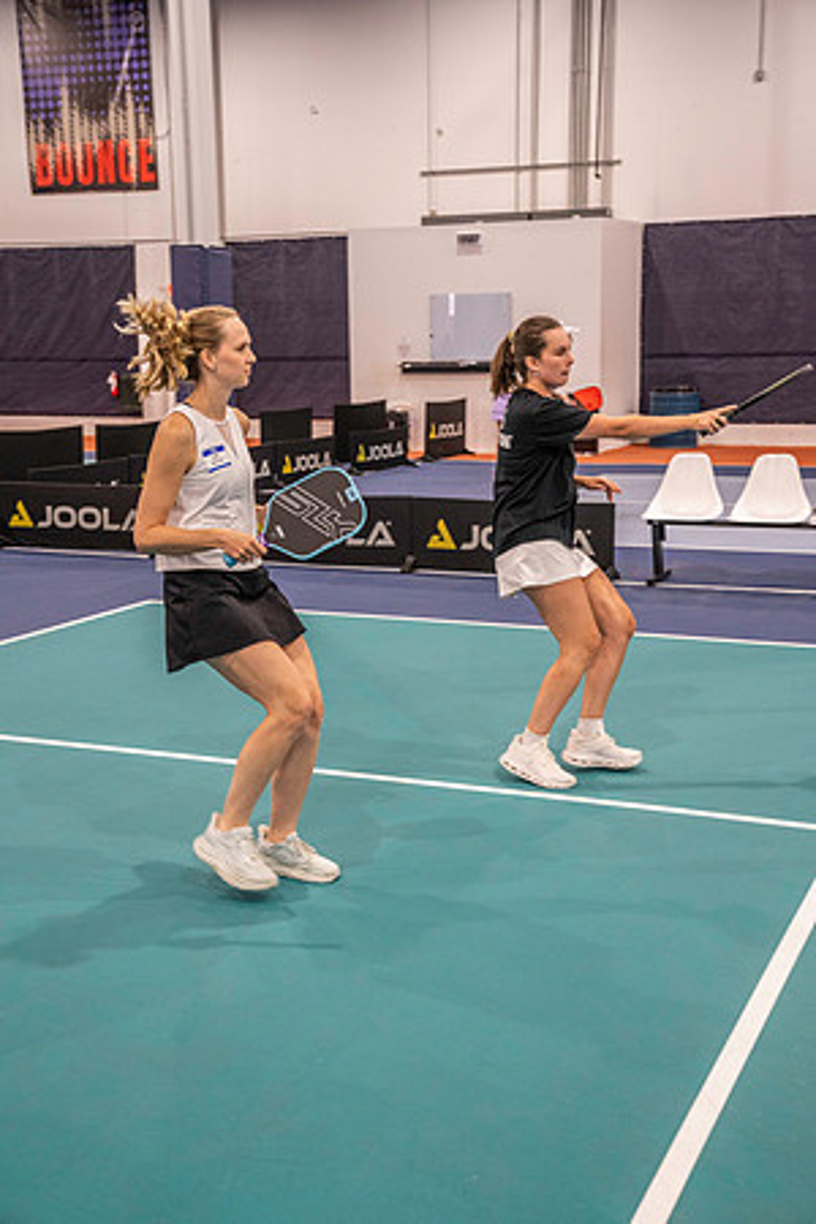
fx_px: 1564
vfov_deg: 42.7
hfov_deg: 29.2
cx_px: 408
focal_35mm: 46
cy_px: 612
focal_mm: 46
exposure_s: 1/250
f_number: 4.5
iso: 3200
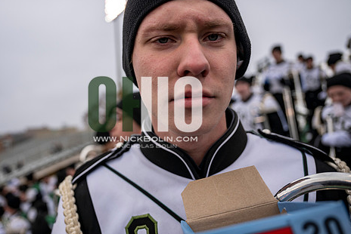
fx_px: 293
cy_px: 112
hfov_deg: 61.5
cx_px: 145
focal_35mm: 30
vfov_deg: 43.7
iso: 160
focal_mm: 24
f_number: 2.8
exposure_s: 1/500
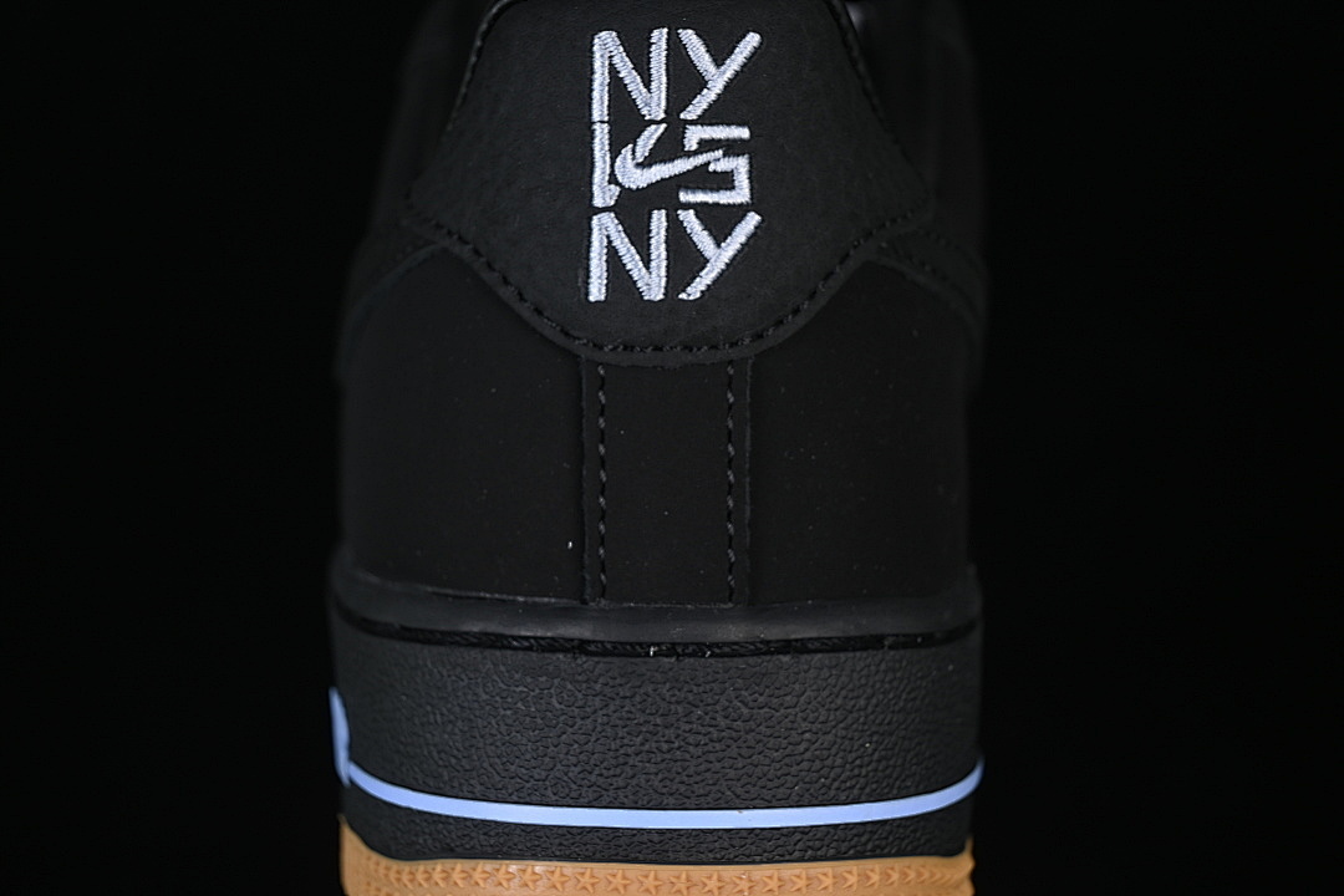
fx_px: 2800
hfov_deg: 27.0
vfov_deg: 18.2
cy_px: 448
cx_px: 672
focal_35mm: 75
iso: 160
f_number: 6.3
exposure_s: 1/50
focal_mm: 50
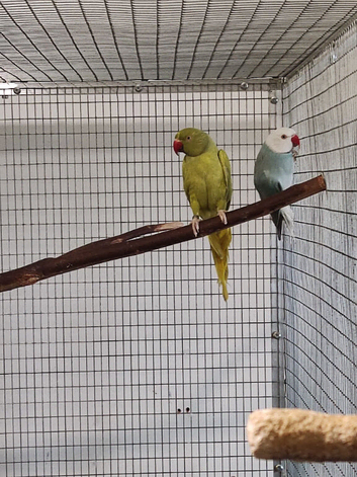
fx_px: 1073
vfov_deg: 25.0
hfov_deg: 18.9
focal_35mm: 78
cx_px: 178
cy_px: 238
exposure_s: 1/33
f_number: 1.79
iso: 756
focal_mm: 4.74
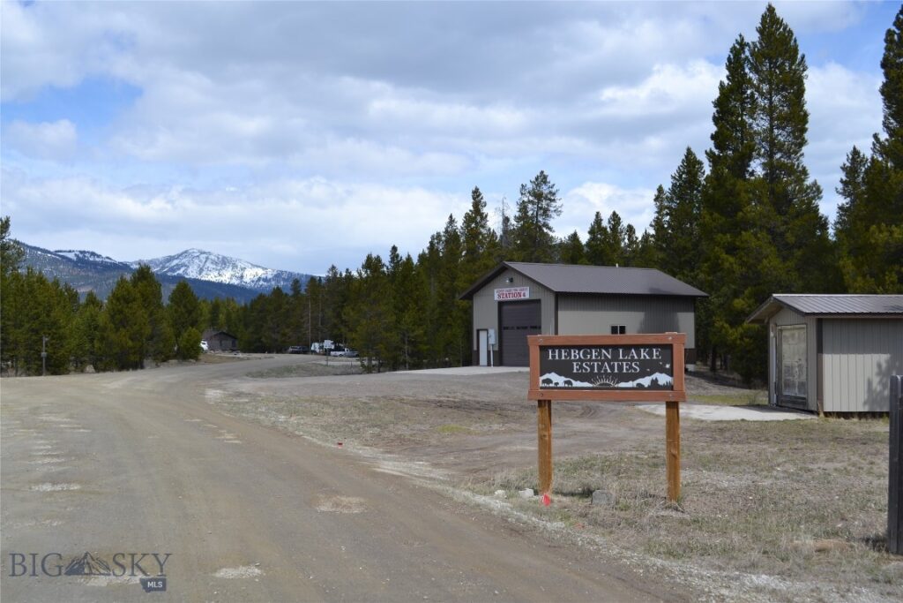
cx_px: 452
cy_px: 302
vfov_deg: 34.2
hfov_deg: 49.5
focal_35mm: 39
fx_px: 978
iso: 100
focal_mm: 26
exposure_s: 1/250
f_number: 8
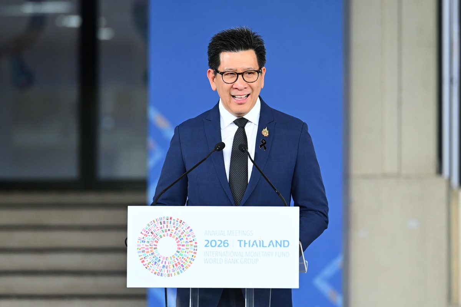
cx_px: 230
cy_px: 154
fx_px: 3547
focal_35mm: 277
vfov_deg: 5.0
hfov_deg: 7.4
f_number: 3.2
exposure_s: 1/1000
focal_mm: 185
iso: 1000
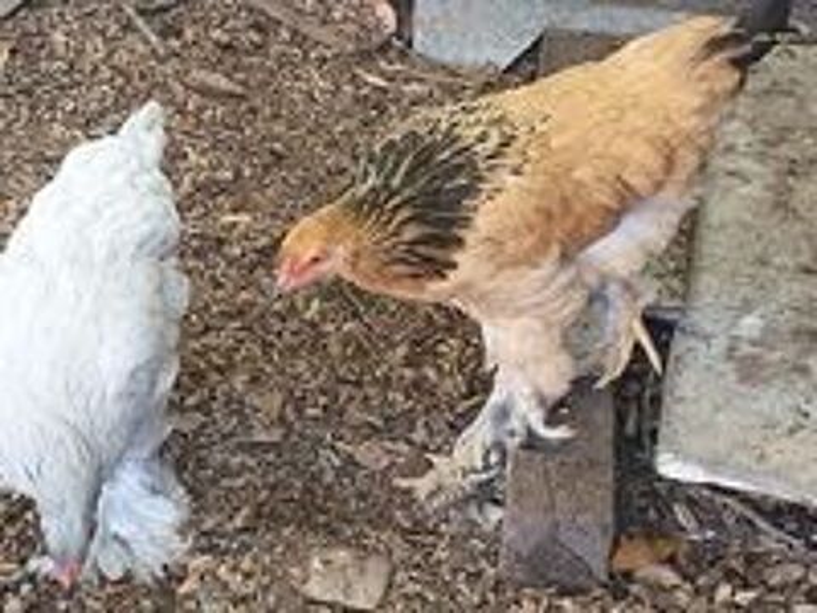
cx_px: 408
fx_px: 614
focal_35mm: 26
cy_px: 306
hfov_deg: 67.3
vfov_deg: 53.1
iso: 160
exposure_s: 1/100
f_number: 2.4
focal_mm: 4.32
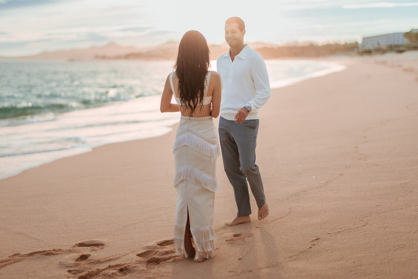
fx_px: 674
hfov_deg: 34.5
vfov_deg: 23.4
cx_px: 209
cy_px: 140
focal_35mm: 58
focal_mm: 58
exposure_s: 1/8000
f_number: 1.4
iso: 250
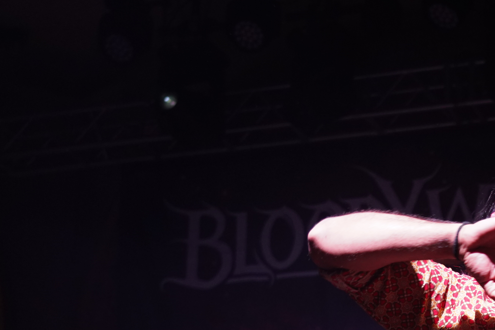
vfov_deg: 13.2
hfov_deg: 19.0
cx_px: 556
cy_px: 300
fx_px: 1416
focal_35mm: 103
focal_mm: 45
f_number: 4
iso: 2000
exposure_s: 1/160
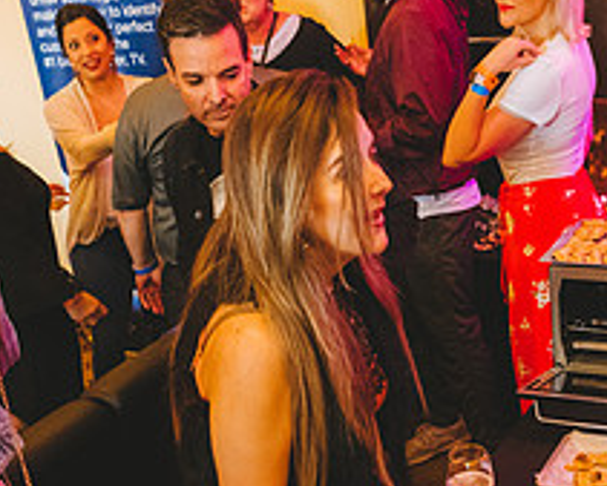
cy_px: 352
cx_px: 437
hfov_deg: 30.1
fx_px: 1114
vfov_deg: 24.4
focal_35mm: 62
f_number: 3.5
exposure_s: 1/160
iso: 4000
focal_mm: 24
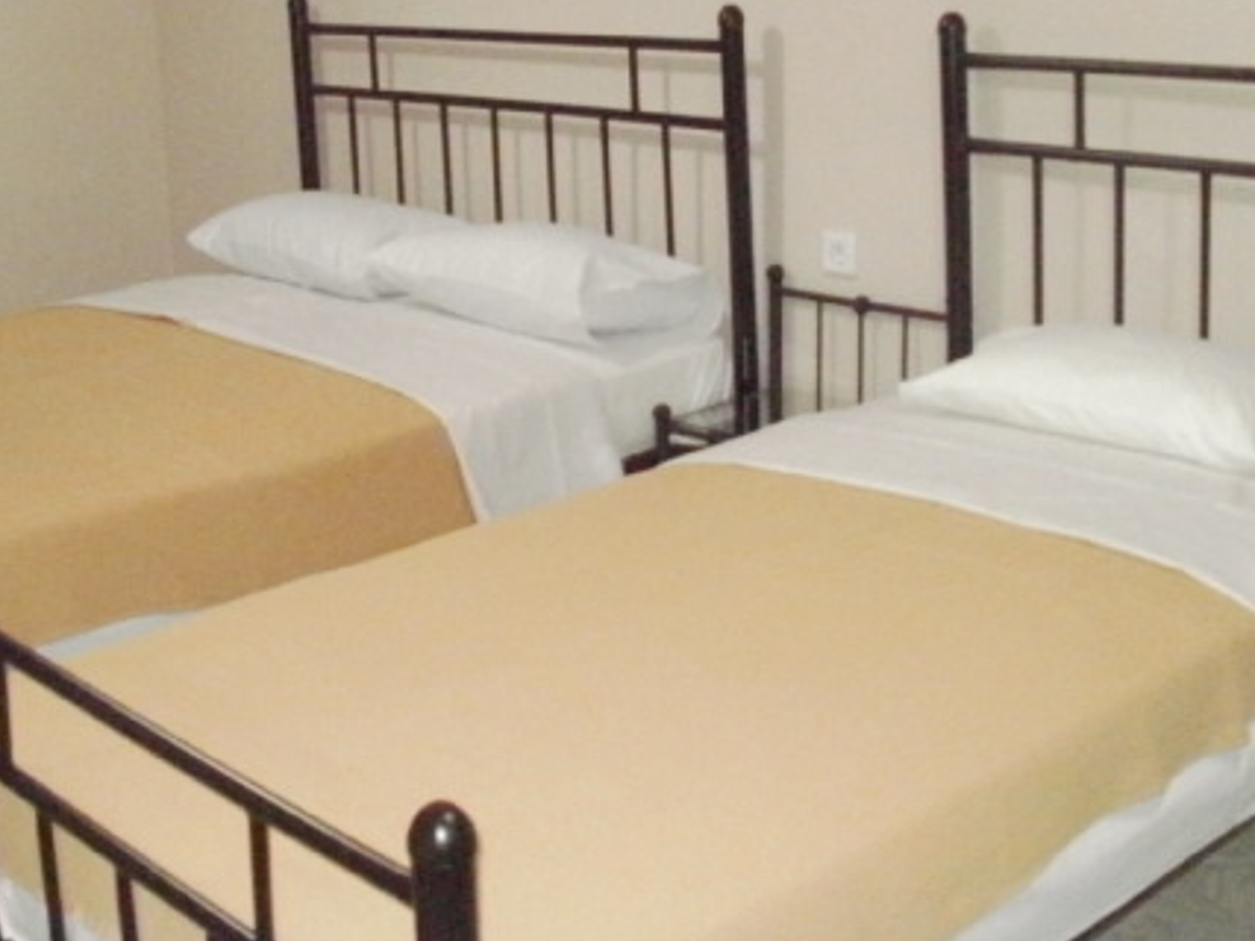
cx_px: 456
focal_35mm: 54
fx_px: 1957
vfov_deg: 26.9
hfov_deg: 35.3
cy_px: 359
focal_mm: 6.3
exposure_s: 1/30
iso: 1600
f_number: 3.5
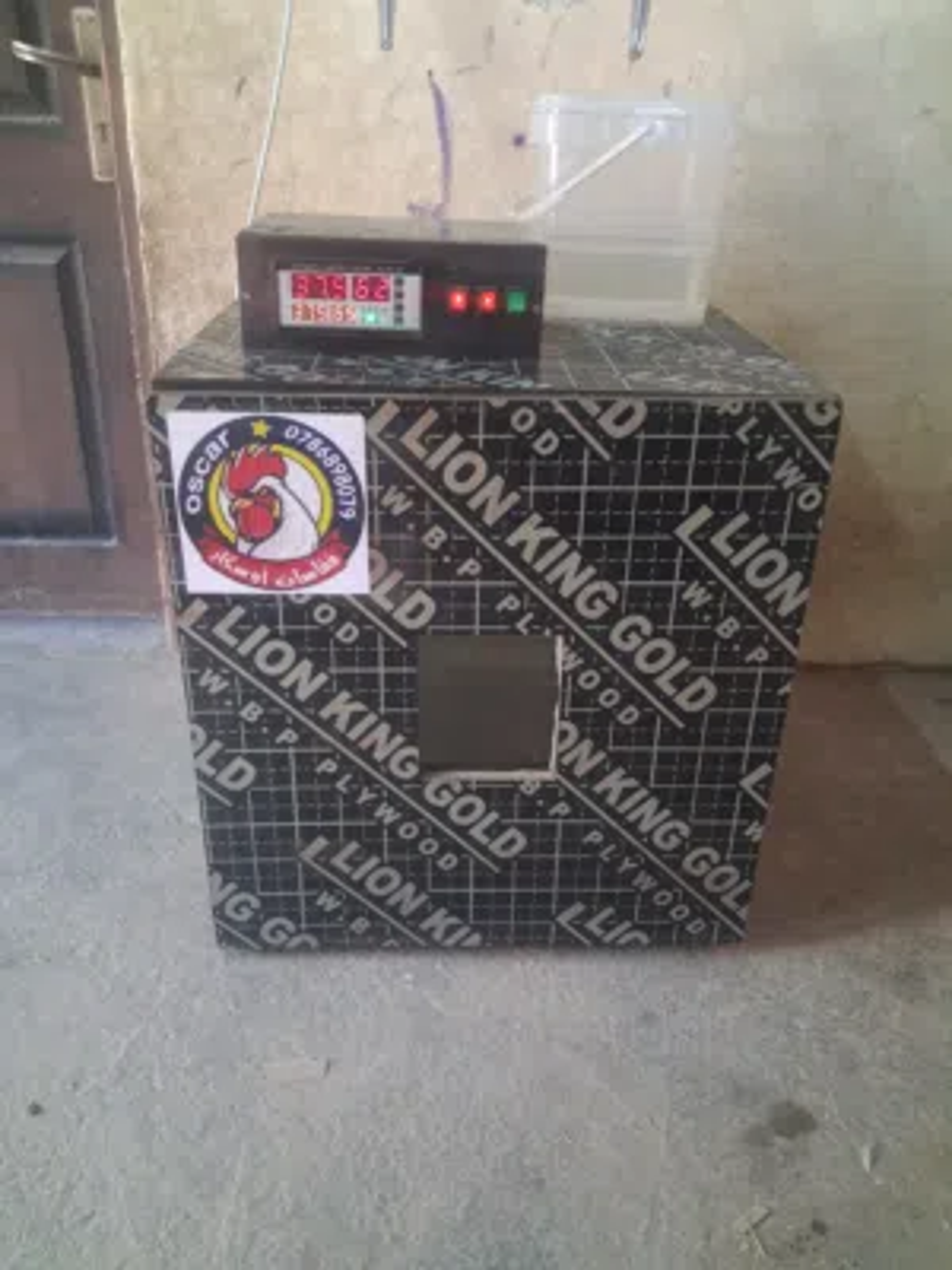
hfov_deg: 51.4
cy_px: 635
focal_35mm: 27
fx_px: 990
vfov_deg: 65.3
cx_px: 476
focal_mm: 4
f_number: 1.8
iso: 500
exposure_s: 1/33
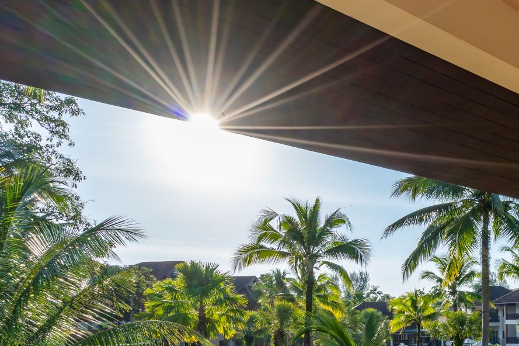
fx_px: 519
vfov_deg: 34.1
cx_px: 527
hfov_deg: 44.6
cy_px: 332
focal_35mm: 36
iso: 100
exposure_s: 1/40
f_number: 11
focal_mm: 16
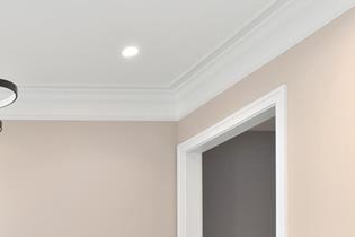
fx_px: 513
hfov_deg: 30.9
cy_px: 331
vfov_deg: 22.4
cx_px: -91
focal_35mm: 52
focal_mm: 8
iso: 400
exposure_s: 1/5
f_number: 8
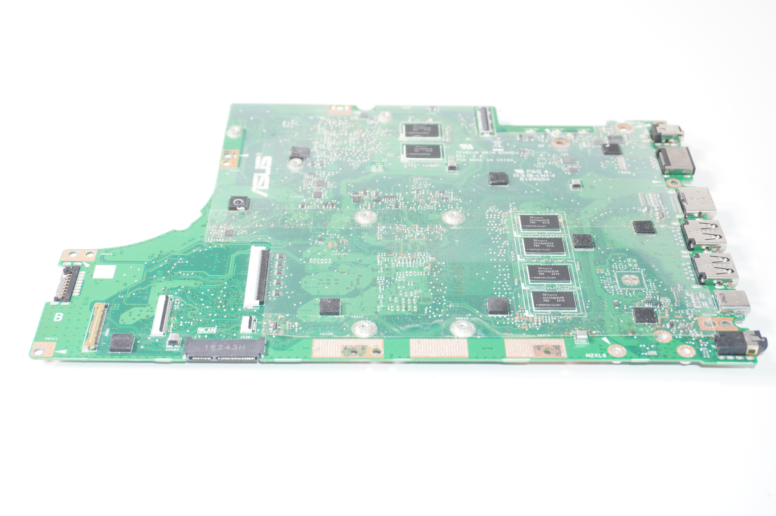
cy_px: 258
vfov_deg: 26.4
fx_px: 1098
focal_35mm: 51
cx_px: 388
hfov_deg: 38.9
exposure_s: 1/125
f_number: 6.3
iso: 640
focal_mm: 34
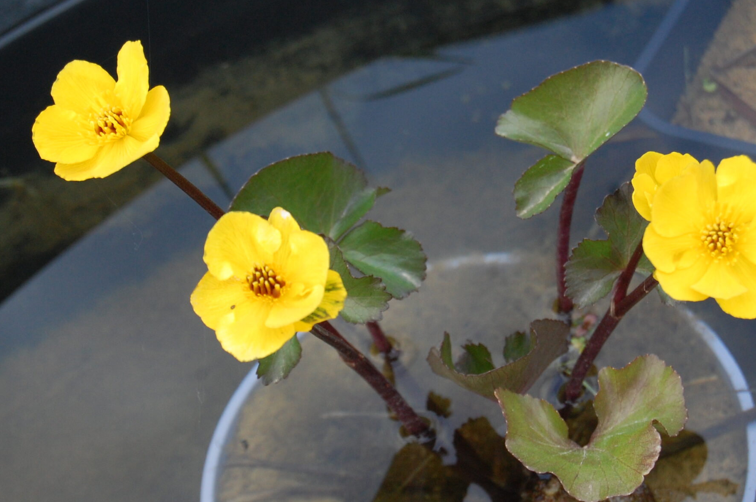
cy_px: 257
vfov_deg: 11.4
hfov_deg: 17.1
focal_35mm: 120
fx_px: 2512
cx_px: 390
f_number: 9
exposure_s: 1/320
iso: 800
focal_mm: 55
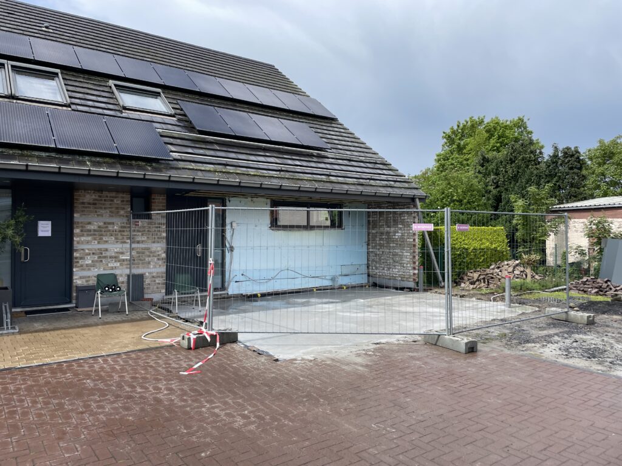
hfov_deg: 67.3
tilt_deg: -0.1
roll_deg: -1.5
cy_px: 233
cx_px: 311
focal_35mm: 26
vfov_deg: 53.1
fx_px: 467
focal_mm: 4.2
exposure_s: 1/2398
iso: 32
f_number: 1.6
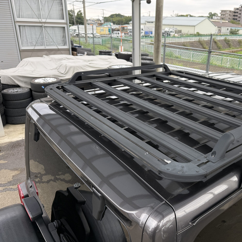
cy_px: 119
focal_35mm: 29
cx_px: 161
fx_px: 229
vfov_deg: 55.6
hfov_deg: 54.5
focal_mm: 6.76
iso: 80
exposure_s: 1/419
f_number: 1.78
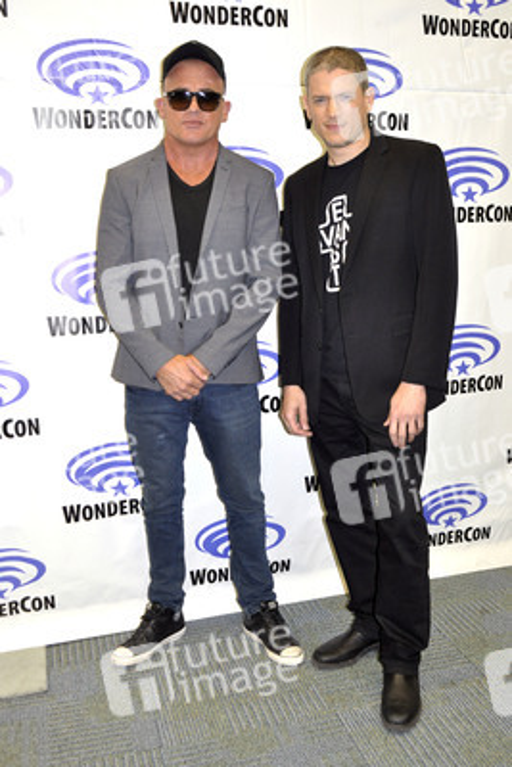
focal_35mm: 36
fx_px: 767
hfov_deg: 36.9
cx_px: 256
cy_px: 384
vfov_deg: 53.1
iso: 1000
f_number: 4.5
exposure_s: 1/60
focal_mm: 24
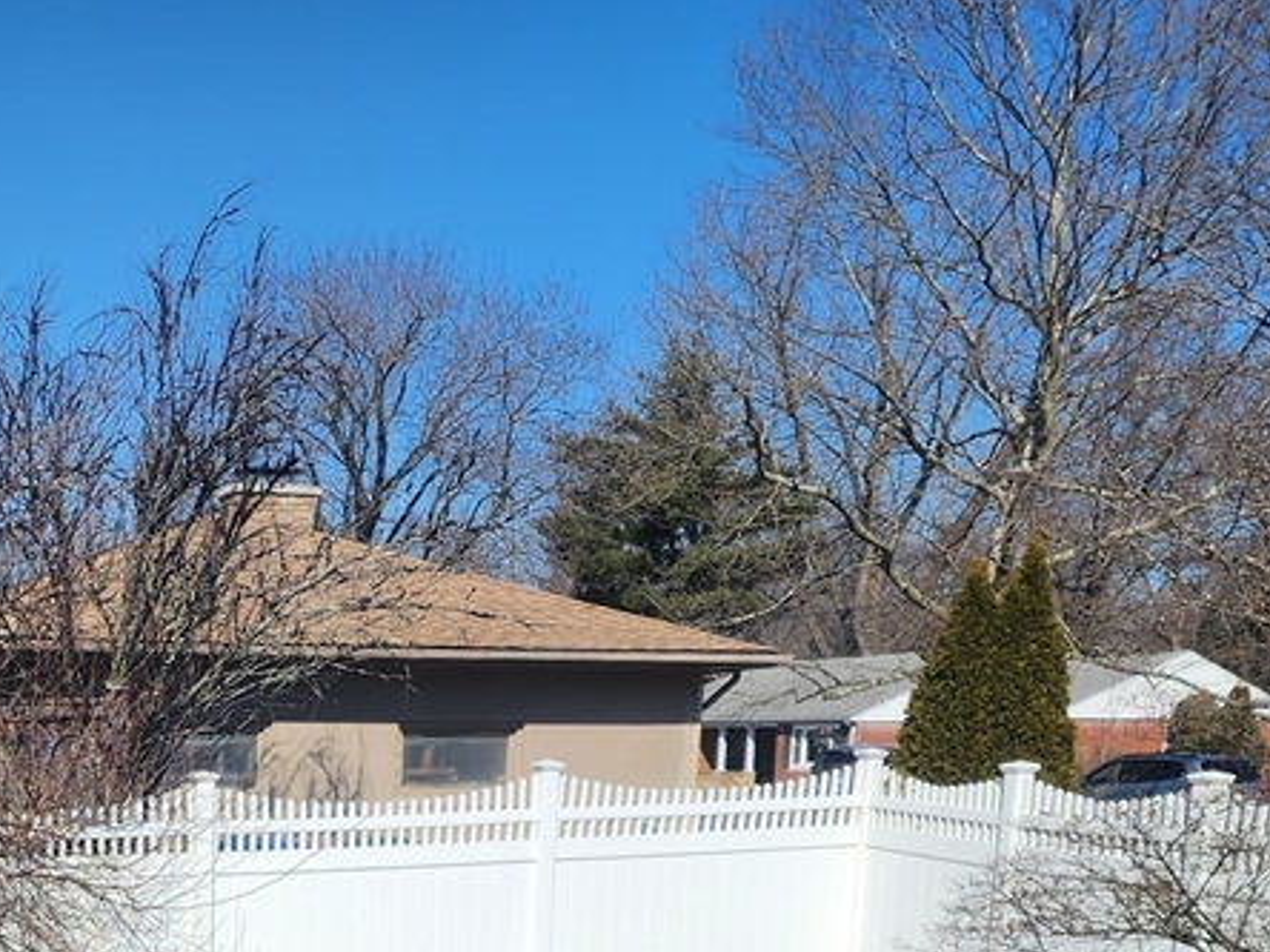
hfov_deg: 33.9
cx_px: 92
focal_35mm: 53
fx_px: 1944
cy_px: 1069
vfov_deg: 25.4
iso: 12
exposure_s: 1/1265
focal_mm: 6.4
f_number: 1.8
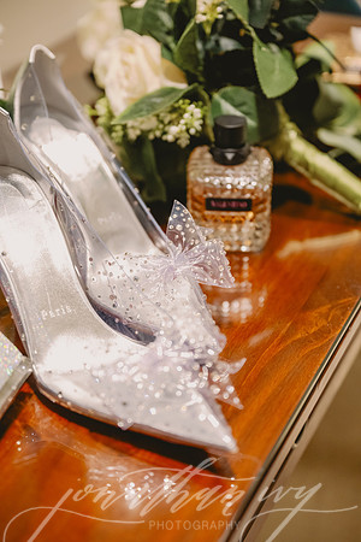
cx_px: 180
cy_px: 271
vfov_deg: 28.8
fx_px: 1053
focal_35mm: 70
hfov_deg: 19.5
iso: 2000
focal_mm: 70
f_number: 2.8
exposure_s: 1/320
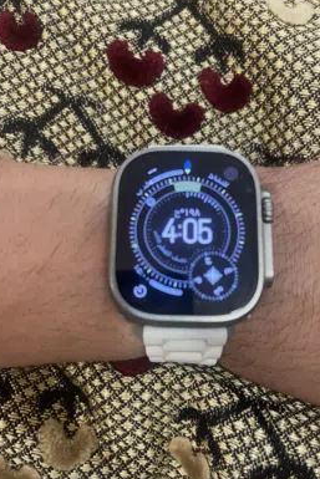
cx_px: 169
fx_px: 360
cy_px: 243
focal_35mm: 27
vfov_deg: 67.4
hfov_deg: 47.9
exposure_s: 1/60
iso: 400
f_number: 1.6
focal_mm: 5.1
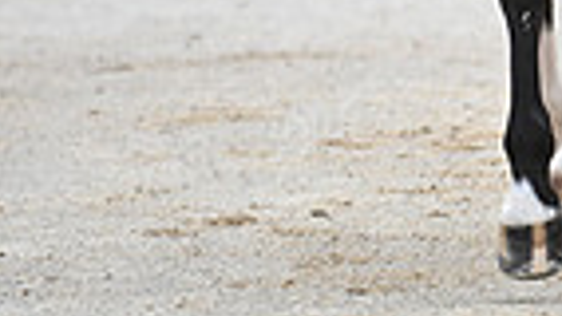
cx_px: 1049
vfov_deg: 0.8
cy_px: -369
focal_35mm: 1455
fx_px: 21691
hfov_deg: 1.5
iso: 720
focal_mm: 340
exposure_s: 1/1600
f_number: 5.6
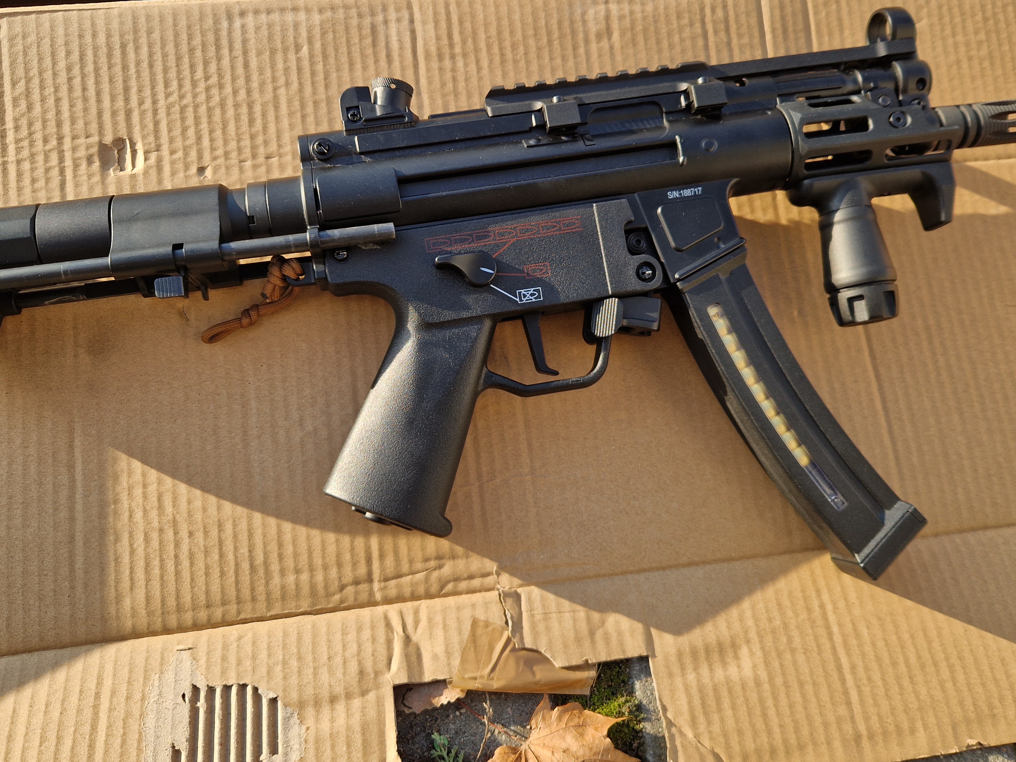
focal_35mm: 30
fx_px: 880
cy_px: 346
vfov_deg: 46.7
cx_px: 494
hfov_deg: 60.0
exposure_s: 1/400
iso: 50
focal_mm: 5.4
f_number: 1.8
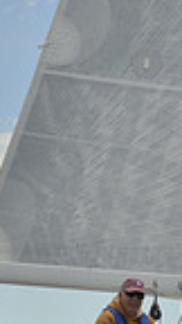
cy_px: 426
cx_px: 79
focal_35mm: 295
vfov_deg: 7.2
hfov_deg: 4.1
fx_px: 2531
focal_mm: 70
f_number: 8
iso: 280
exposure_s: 1/1600
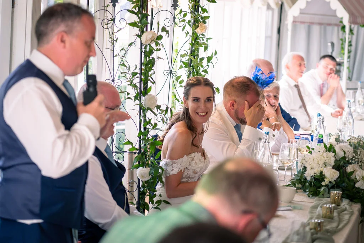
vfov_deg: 12.2
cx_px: 205
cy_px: 100
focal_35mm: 113
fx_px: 1138
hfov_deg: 18.2
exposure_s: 1/200
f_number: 2.8
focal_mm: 75
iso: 400
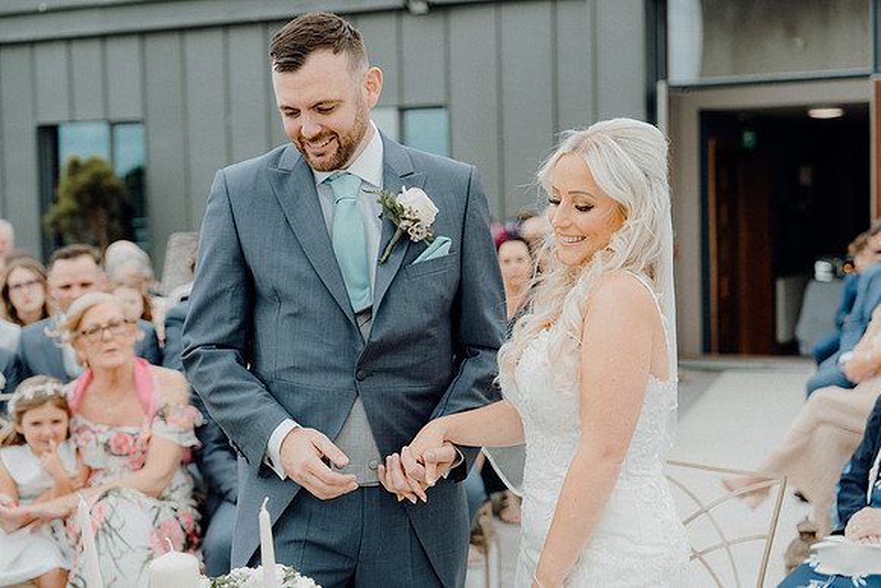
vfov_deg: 21.9
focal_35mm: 62
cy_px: 294
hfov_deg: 32.4
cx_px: 440
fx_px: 1518
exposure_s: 1/320
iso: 125
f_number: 3.5
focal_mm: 62
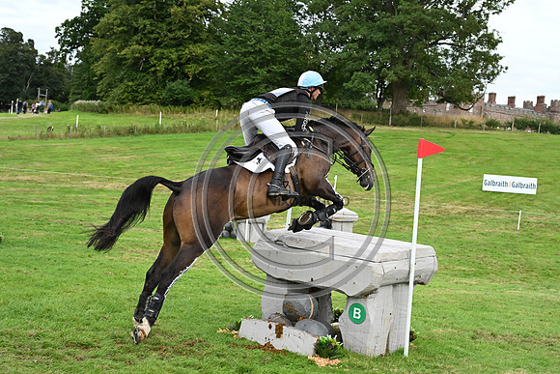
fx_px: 793
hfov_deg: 38.9
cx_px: 280
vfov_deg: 26.5
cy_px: 187
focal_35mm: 51
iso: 900
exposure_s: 1/1250
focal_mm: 51
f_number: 5.6
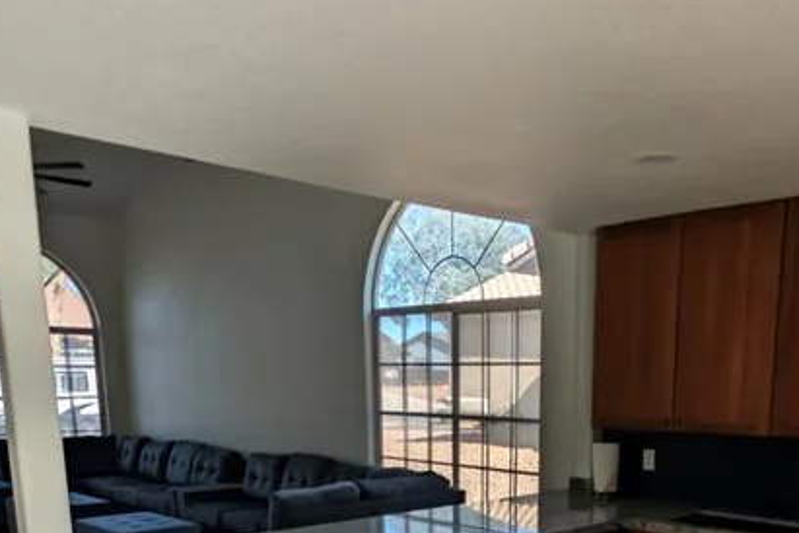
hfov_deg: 59.8
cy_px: 601
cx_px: 481
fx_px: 688
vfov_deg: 35.5
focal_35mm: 31
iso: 55
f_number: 1.7
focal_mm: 2.02
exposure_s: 1/720
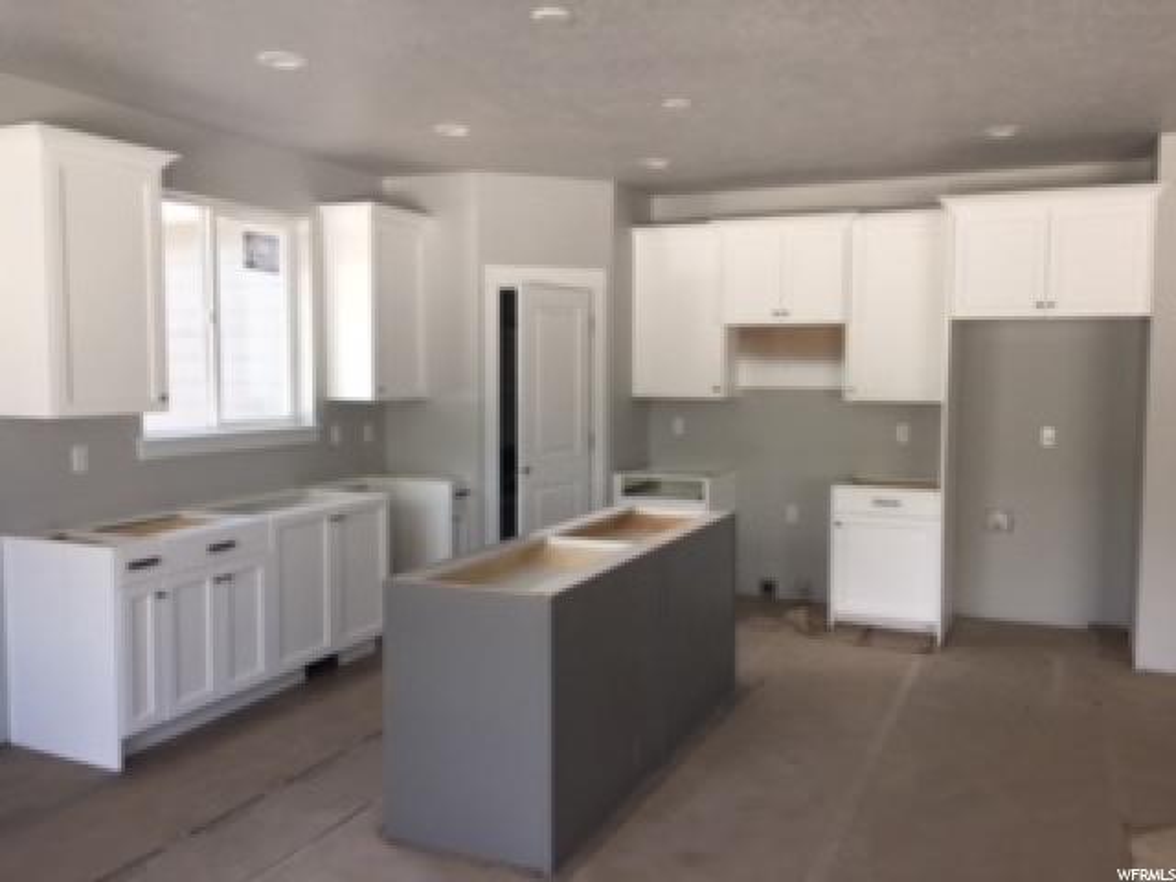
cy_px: 441
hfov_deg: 61.7
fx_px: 985
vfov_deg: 48.2
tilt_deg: -4.5
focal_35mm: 29
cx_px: 588
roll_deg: +0.3
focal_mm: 4.15
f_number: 2.2
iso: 40
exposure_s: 1/120
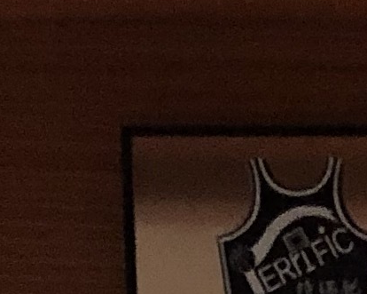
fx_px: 2889
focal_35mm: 266
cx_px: 890
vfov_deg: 4.6
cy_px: 1641
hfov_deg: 6.9
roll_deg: +1.0
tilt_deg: +0.6
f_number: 1.8
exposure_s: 1/17
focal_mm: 3.99
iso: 40
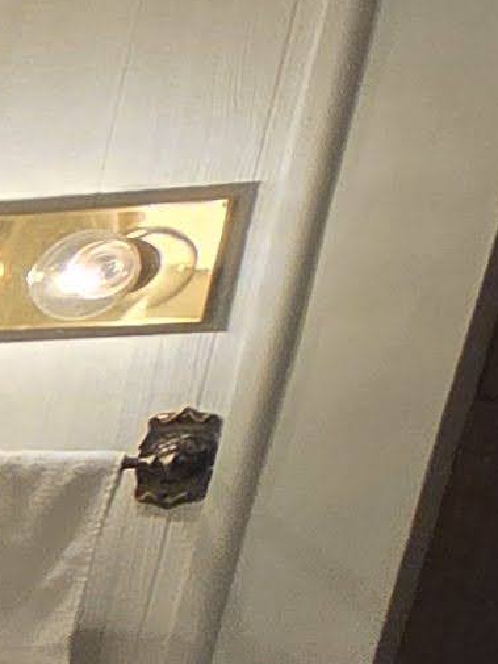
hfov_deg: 6.4
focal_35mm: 103
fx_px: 1975
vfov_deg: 16.4
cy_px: 1153
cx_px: -1975
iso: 80
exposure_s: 1/120
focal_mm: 2.2
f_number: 2.2
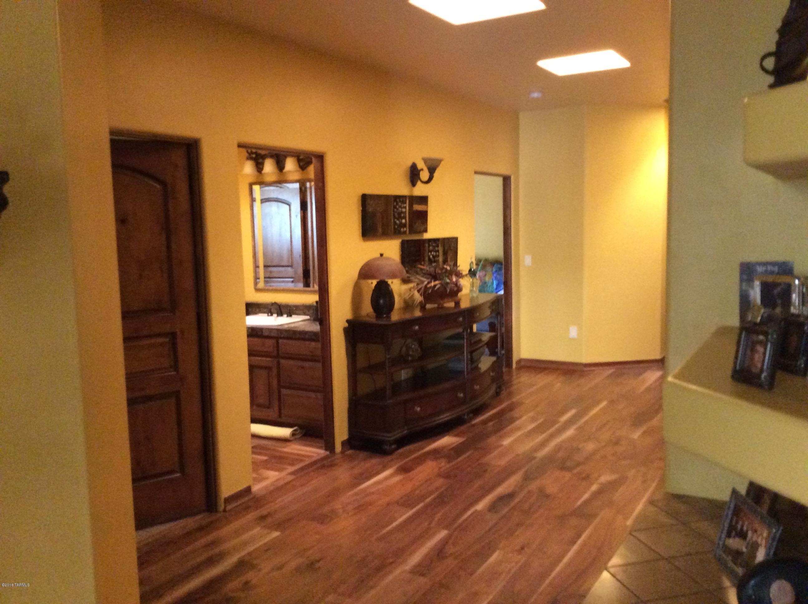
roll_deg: +1.3
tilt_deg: -6.6
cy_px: 302
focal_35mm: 32
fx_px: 746
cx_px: 404
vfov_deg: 44.1
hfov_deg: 56.9
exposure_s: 1/15
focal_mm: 3.3
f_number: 2.4
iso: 400
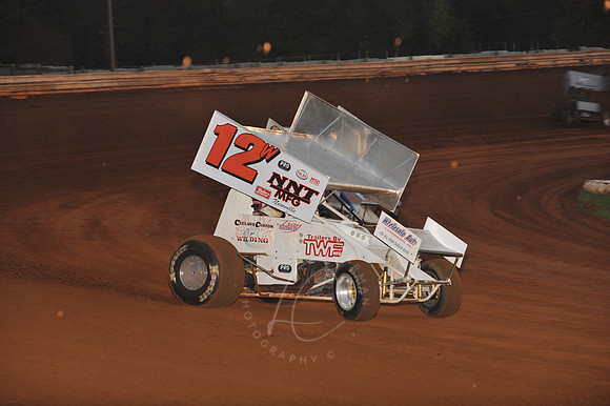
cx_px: 305
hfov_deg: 15.2
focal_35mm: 135
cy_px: 203
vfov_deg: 10.1
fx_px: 2286
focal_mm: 135
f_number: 6.3
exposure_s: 1/320
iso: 800
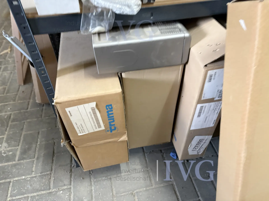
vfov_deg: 53.1
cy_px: 100
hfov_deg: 67.3
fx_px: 202
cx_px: 134
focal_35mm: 26
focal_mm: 5.96
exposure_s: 1/50
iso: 400
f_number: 1.6
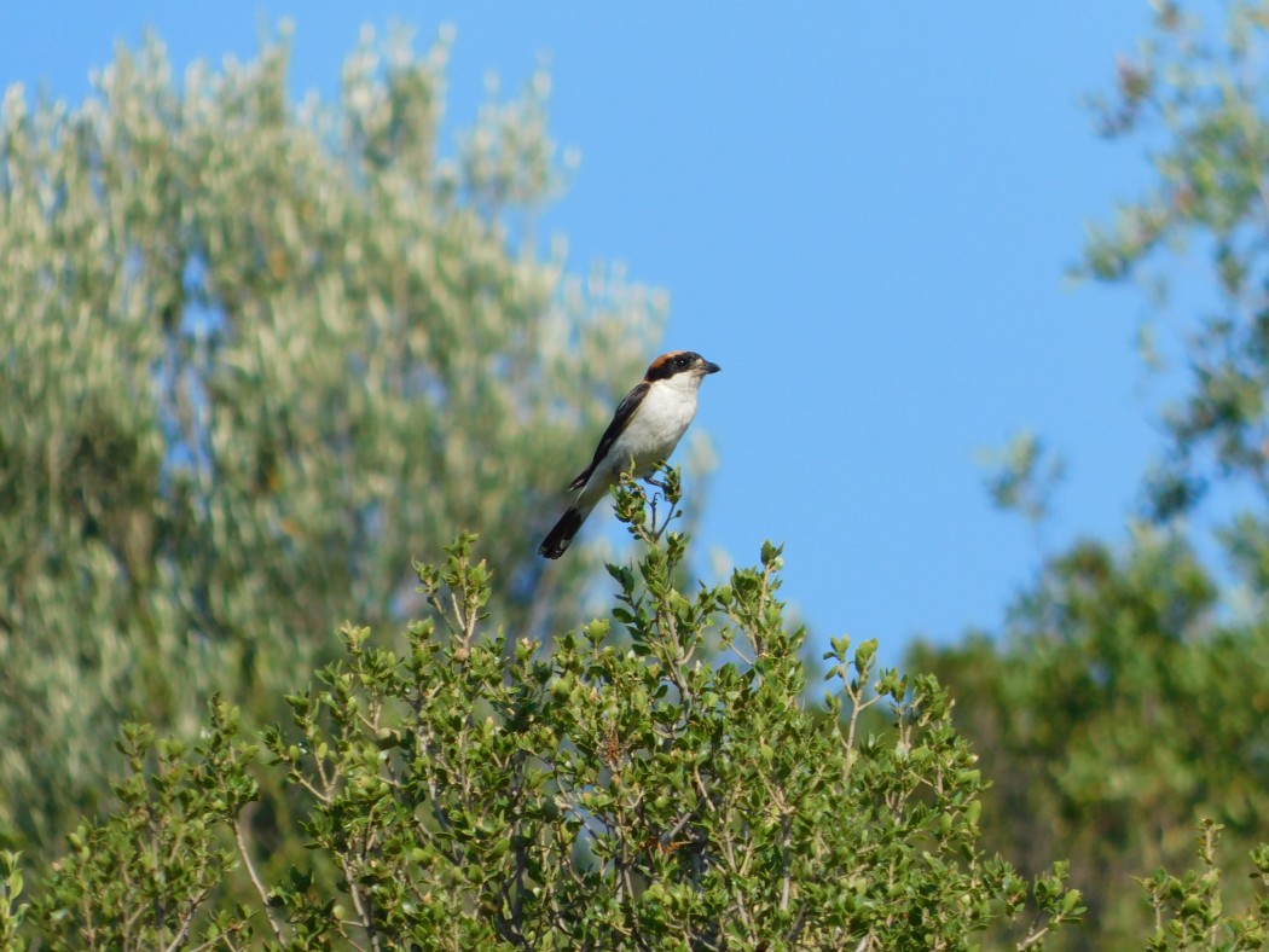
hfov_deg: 2.2
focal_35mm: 914
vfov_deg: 1.6
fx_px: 33514
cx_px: 634
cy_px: 476
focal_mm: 160
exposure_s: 1/400
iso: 125
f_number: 6.5
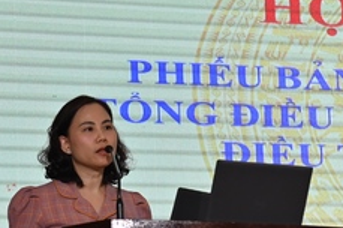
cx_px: 99
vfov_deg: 9.0
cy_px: 167
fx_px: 1446
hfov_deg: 13.5
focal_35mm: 152
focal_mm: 58
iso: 400
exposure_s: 1/250
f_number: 4
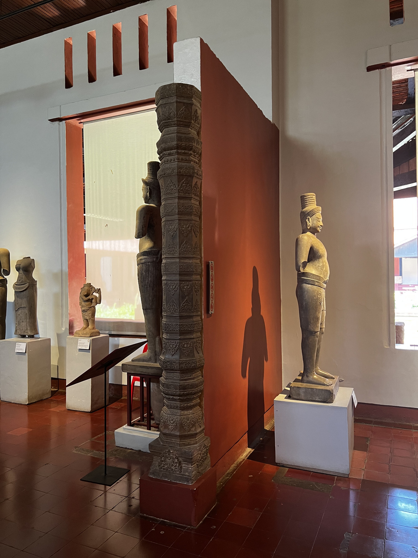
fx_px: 419
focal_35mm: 26
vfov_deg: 67.3
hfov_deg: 53.1
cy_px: 279
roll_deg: +1.0
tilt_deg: +1.1
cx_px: 209
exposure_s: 1/60
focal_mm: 5.7
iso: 200
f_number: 1.5
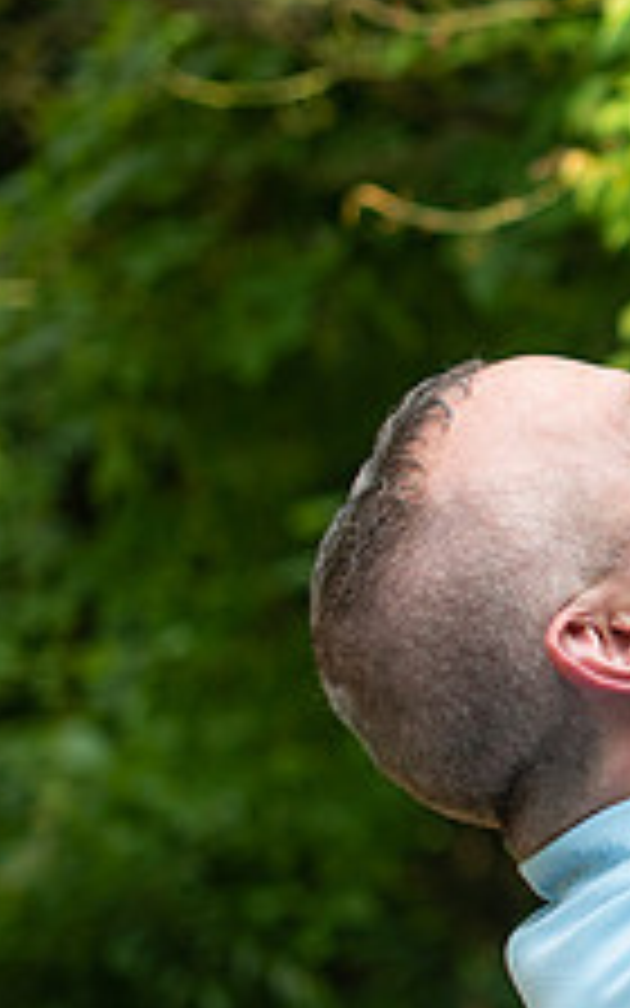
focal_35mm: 132
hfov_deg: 9.5
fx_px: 3626
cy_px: 511
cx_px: 1053
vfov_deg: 15.8
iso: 250
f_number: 2.2
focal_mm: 50
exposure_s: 1/800
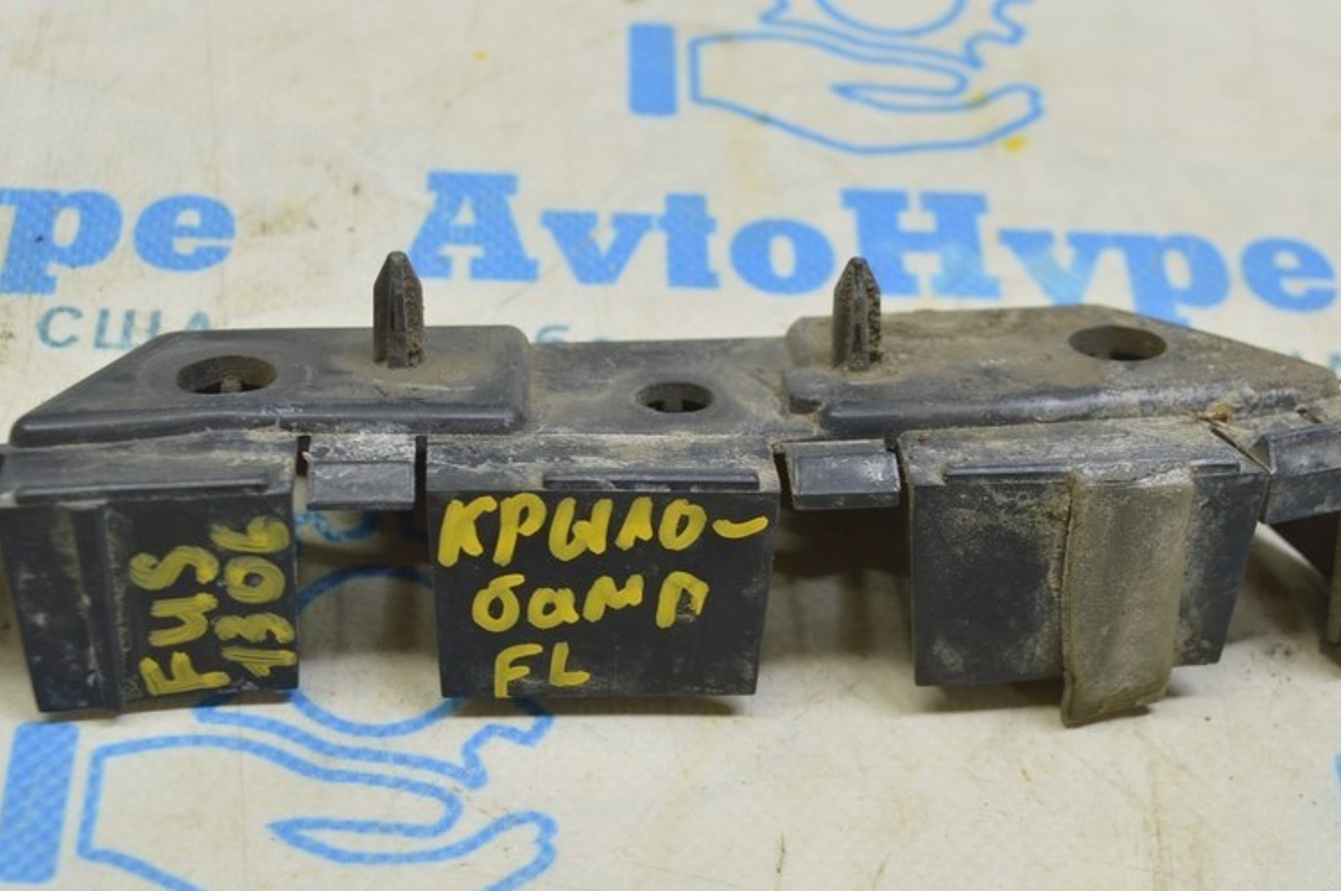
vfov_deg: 21.3
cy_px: 487
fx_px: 2370
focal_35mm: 64
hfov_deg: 31.6
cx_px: 633
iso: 400
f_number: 5.6
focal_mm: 31
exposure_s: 1/20
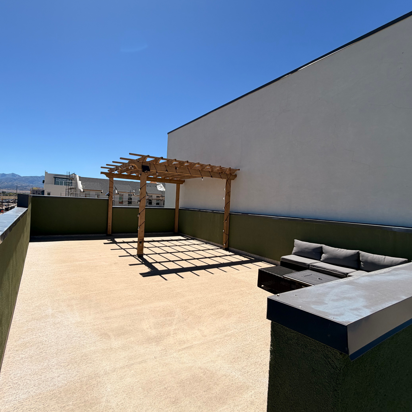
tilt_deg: -1.6
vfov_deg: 84.0
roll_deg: -2.0
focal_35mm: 17
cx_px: 163
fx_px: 229
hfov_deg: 82.8
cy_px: 204
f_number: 2.2
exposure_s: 1/1431
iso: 20
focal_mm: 2.22
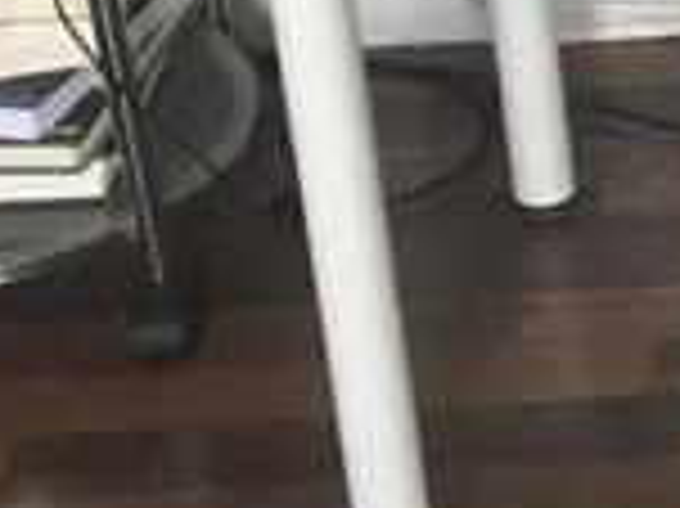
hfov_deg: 9.0
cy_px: -112
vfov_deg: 7.7
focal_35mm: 192
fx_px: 3769
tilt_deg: -27.1
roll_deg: -0.9
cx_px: 1765
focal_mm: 4.15
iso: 125
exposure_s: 1/33
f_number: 2.2
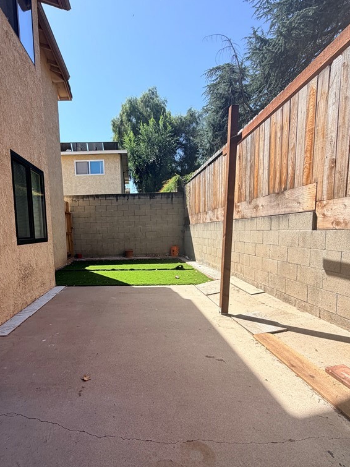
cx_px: 135
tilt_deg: -8.0
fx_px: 256
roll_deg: +1.2
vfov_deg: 84.3
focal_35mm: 19
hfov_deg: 67.8
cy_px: 263
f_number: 2.2
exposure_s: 1/770
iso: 40
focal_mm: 2.22
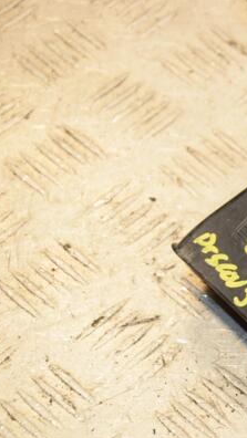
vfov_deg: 13.7
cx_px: 289
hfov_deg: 7.7
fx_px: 1826
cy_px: 219
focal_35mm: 157
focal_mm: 66
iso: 800
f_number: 6.3
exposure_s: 1/200
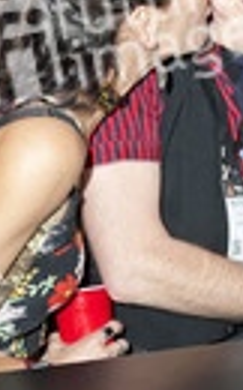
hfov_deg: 13.4
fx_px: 1030
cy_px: 189
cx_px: 190
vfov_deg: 21.4
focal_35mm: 97
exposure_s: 1/320
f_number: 5
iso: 500
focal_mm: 31
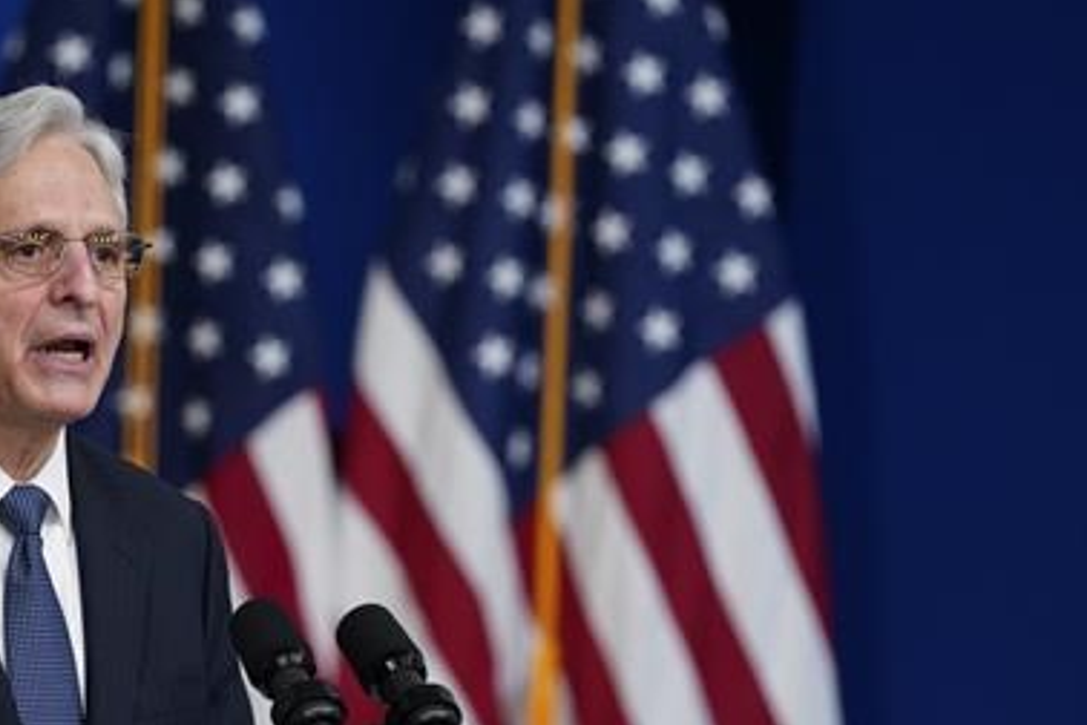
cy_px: 571
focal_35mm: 344
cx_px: 239
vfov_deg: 4.0
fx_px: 10386
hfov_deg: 6.0
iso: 2000
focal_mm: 200
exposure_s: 1/250
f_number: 4
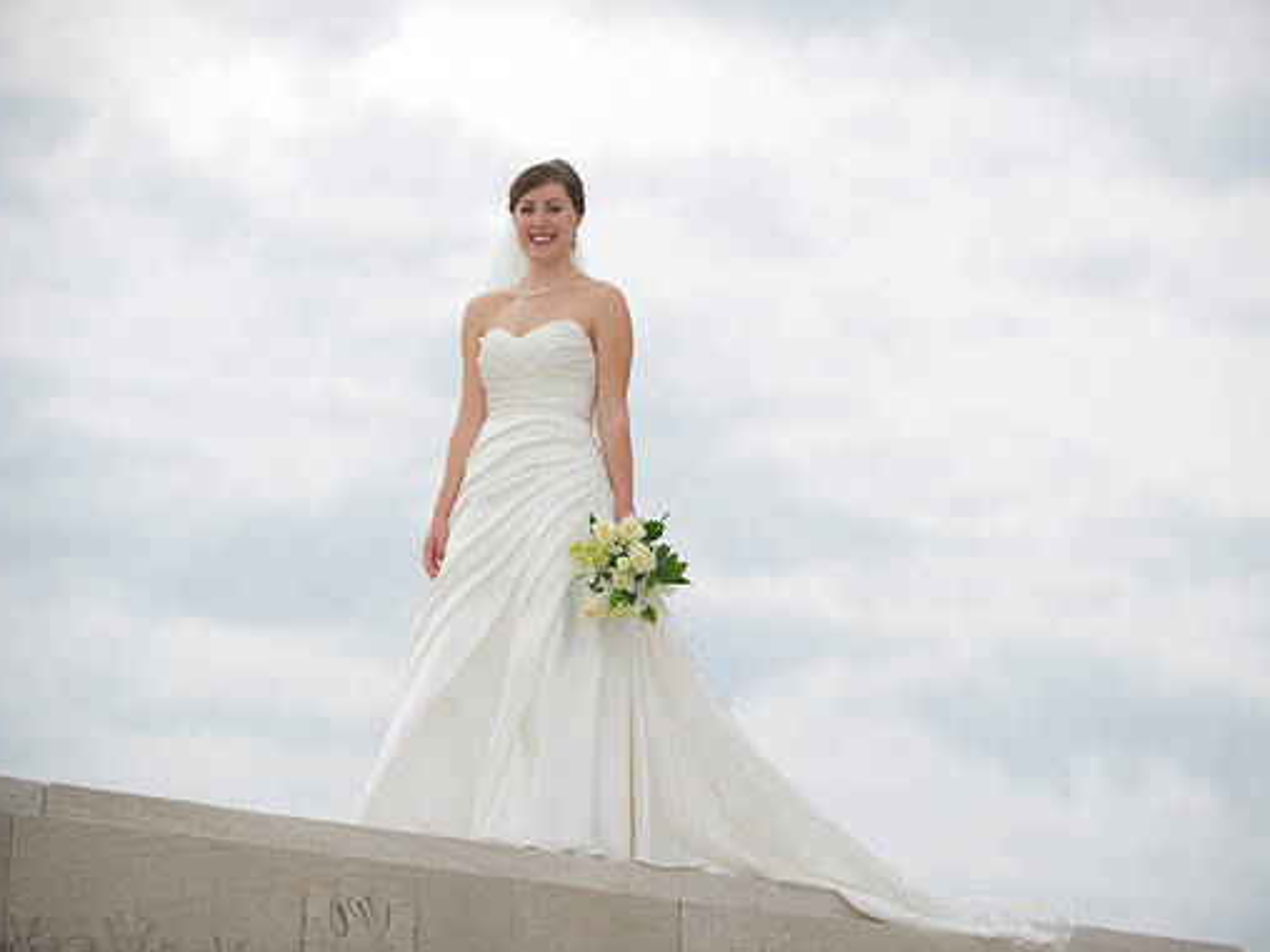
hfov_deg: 17.6
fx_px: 4109
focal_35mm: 112
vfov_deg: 13.2
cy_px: 480
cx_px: 655
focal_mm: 102
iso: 160
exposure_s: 1/250
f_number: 2.8
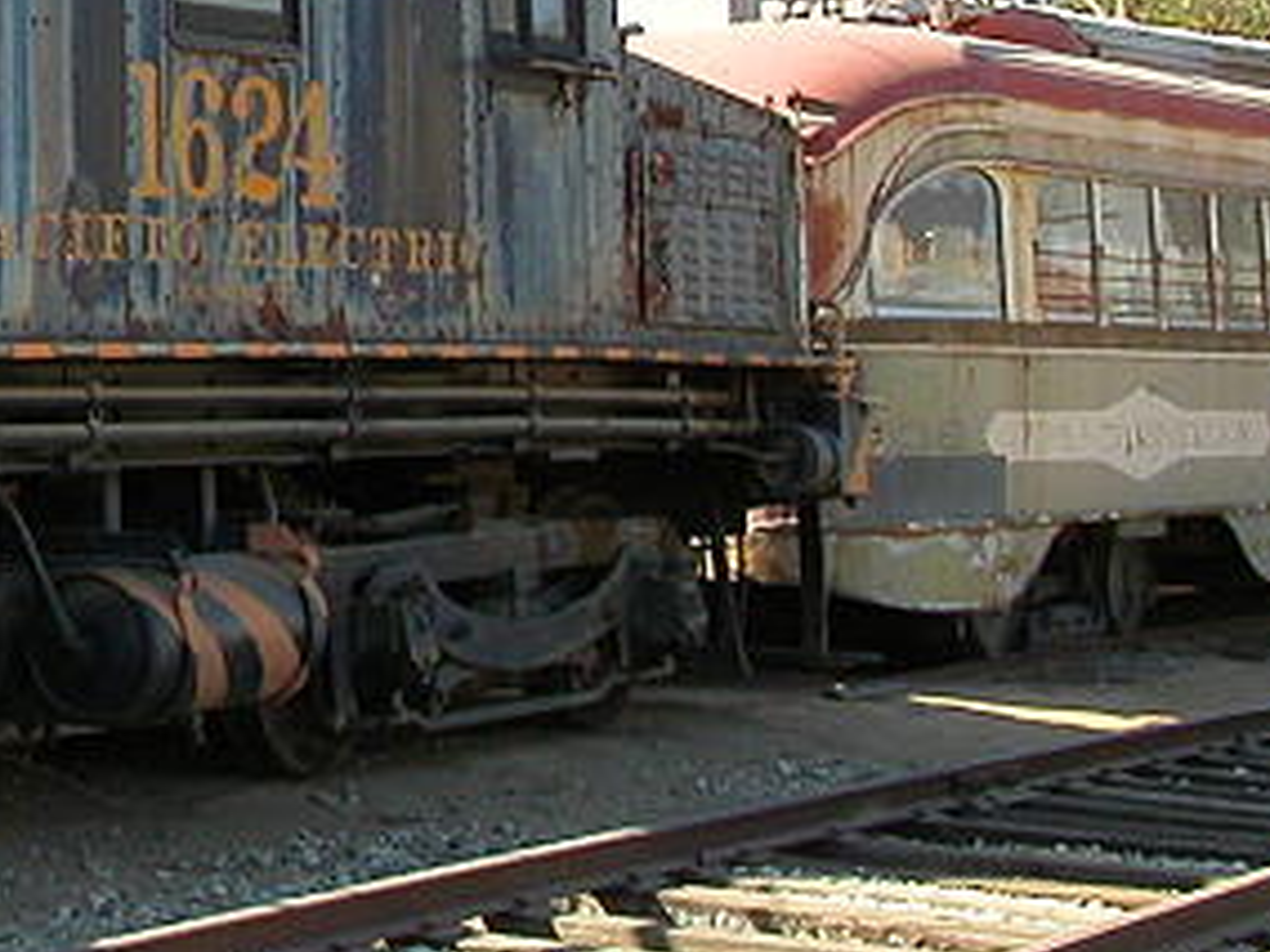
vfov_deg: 13.9
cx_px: -246
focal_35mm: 106
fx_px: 3889
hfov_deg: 17.7
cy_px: 217
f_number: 4.8
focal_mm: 6.6
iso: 100
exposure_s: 1/198
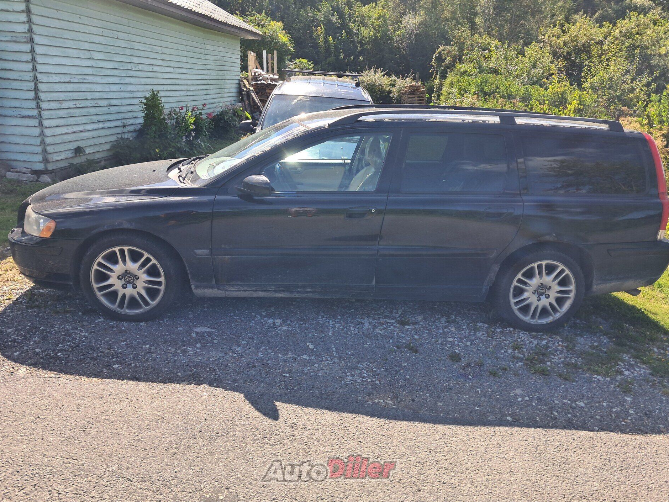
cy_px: 260
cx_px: 328
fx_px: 541
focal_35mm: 28
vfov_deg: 49.8
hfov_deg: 63.4
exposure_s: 1/303
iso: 50
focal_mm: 4
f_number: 1.8
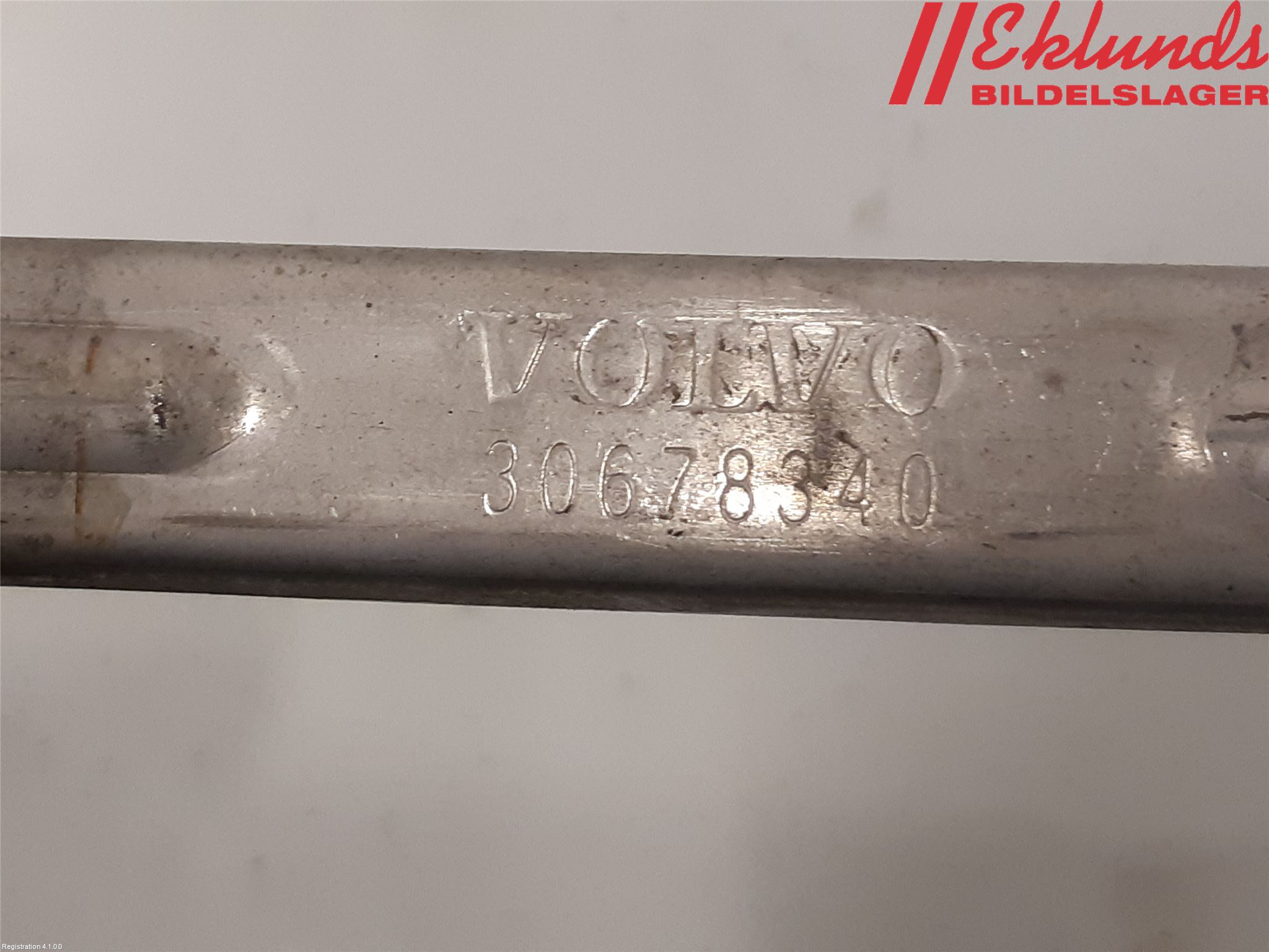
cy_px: 476
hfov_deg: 67.3
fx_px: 953
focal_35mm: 26
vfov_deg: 53.1
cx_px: 634
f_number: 1.7
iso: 200
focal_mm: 3.93
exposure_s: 1/50
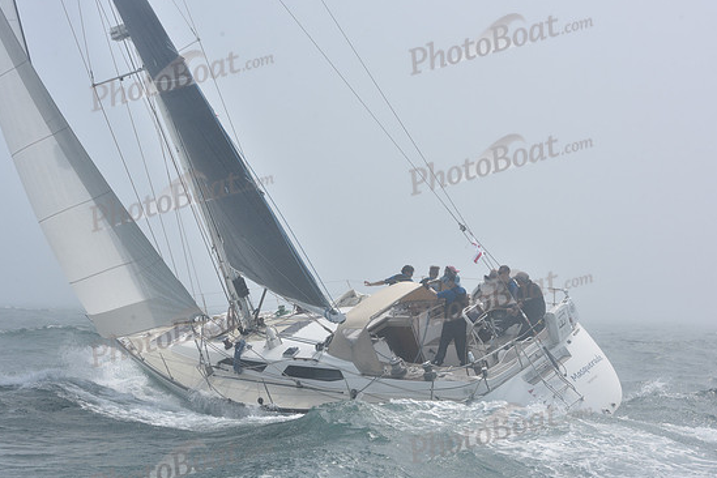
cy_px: 247
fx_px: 1474
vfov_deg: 18.4
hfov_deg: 27.3
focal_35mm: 74
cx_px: 342
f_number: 11
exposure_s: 1/800
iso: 320
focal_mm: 70
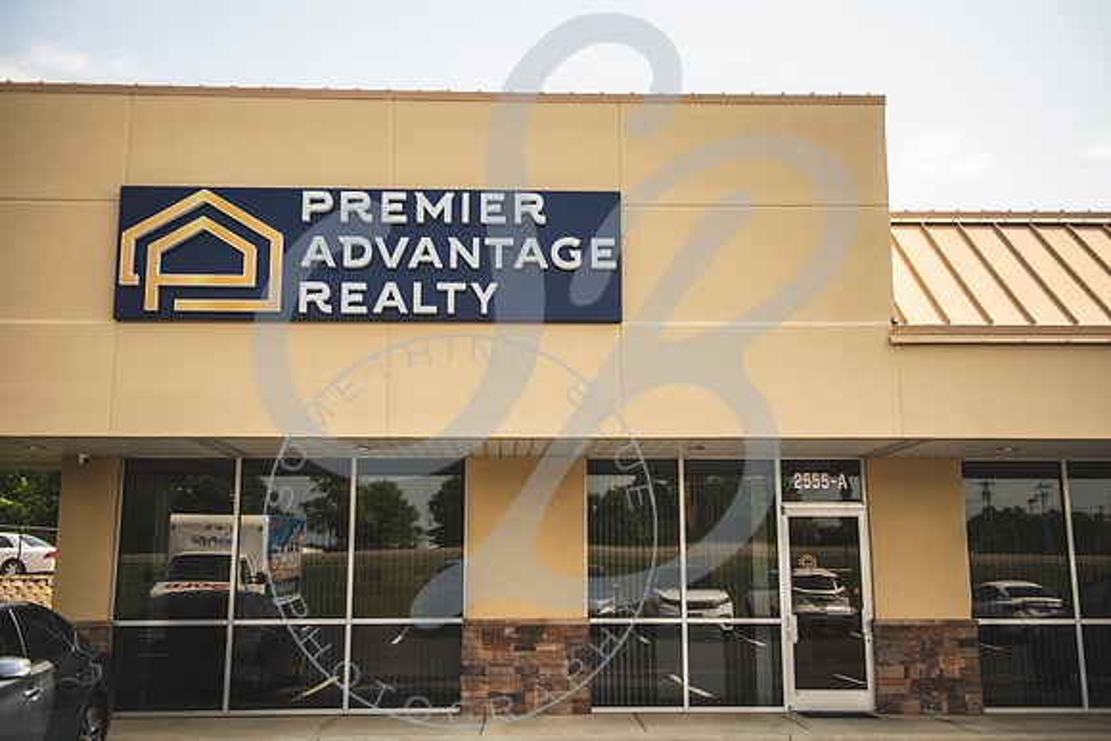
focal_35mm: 37
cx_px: 561
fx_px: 1130
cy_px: 370
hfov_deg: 52.4
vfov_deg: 36.3
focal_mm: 36
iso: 100
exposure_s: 1/1600
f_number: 2.8
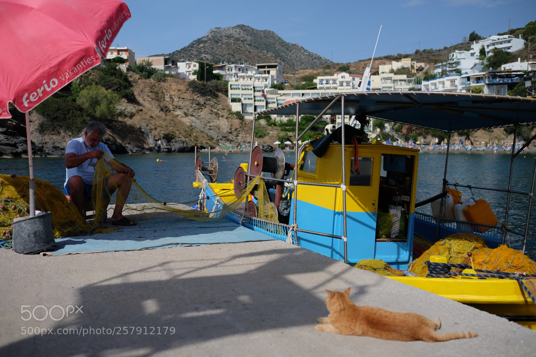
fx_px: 521
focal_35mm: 35
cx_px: 268
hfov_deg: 54.4
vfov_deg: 37.9
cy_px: 178
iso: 800
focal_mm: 23
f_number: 2
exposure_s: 1/9000
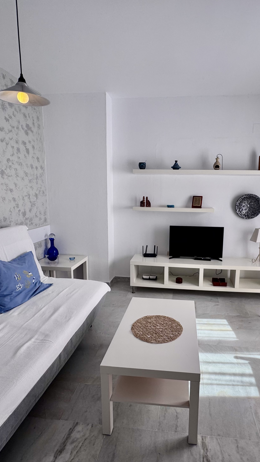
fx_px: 257
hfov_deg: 53.1
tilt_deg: -8.8
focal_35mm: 21
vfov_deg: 83.8
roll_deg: -0.5
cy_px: 234
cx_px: 160
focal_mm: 2.22
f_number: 2.2
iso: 40
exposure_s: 1/99
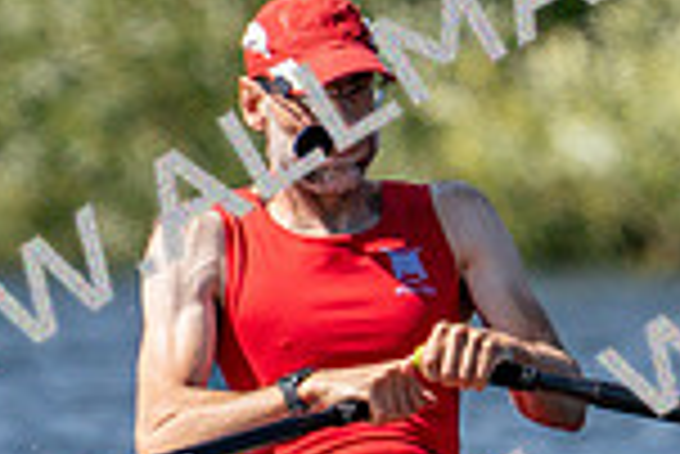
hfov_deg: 0.8
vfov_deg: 0.5
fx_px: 49252
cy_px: 492
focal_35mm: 2605
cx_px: 270
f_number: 6.3
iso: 320
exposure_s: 1/2000
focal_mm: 452
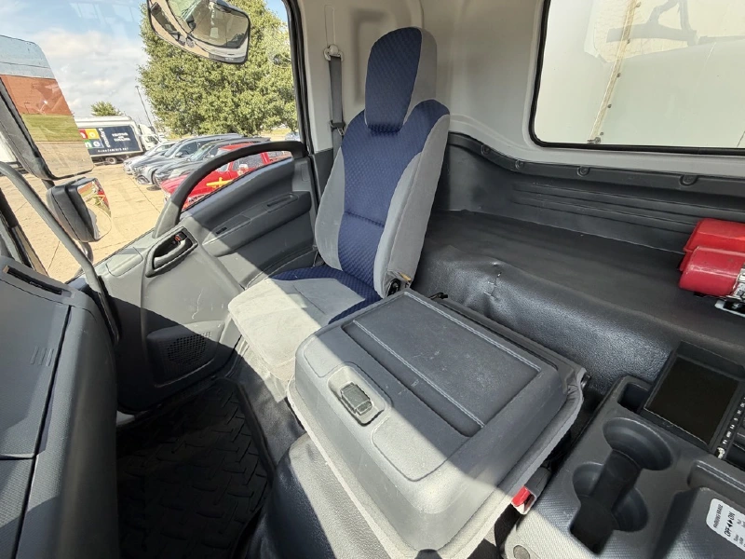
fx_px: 301
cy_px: 280
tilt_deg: -29.5
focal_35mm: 14
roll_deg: +4.9
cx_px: 372
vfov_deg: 85.7
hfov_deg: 102.1
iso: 50
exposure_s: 1/223
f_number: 2.2
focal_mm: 2.22
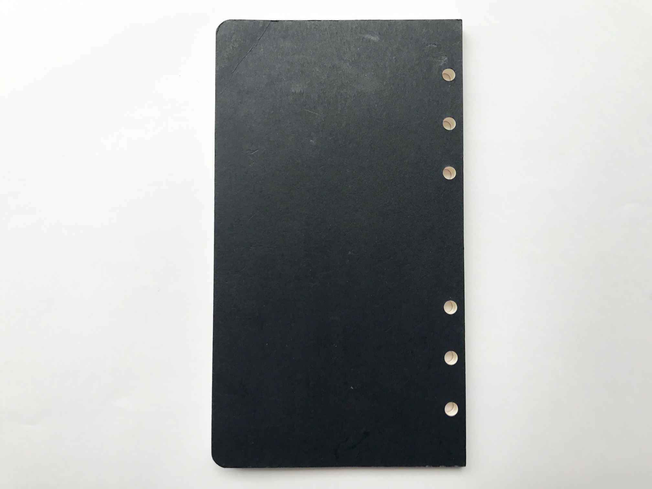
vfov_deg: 49.7
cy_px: 244
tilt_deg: -87.5
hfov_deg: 63.4
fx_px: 527
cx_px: 326
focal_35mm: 28
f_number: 1.8
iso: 20
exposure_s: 1/291
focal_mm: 3.99
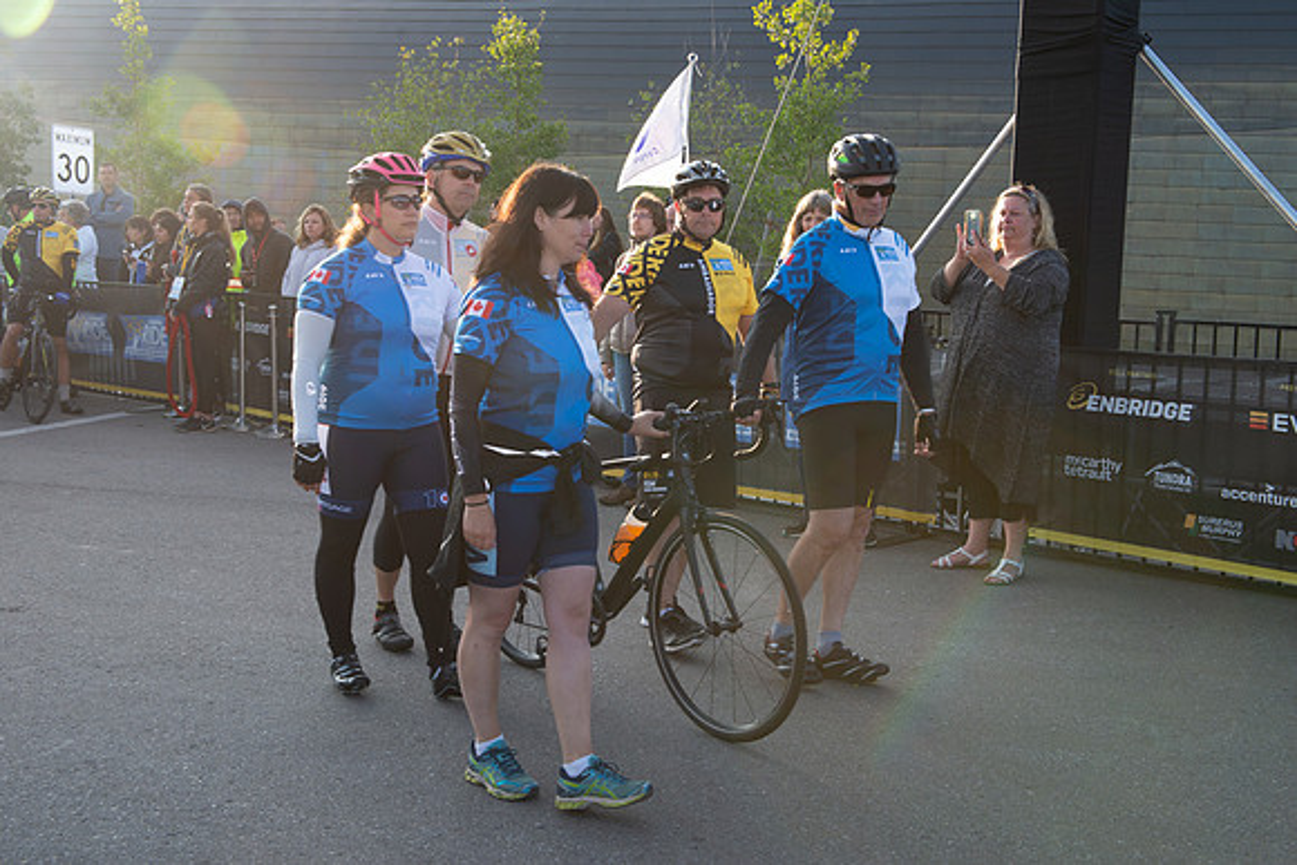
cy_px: 432
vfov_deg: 30.5
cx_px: 648
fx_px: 1586
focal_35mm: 44
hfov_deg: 44.5
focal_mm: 44
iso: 200
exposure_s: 1/100
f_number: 8
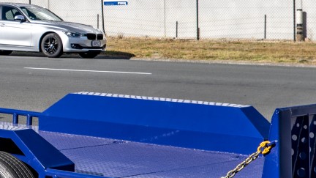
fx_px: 1056
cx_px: -103
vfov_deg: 9.6
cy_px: 81
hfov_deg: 16.1
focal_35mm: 126
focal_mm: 32
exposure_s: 1/400
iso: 100
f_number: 7.1
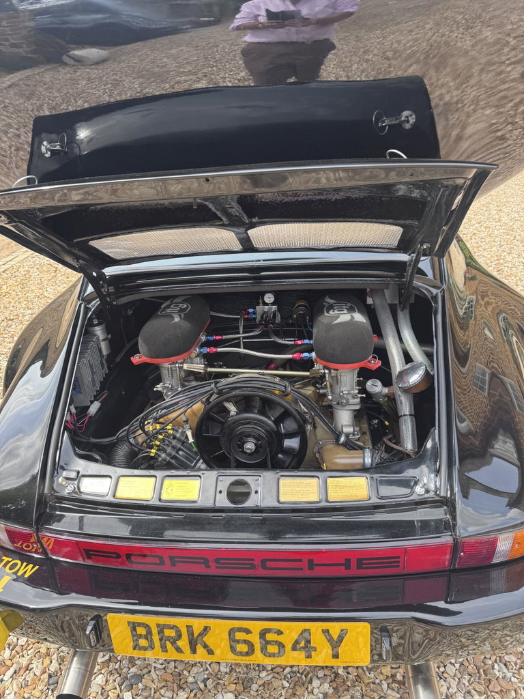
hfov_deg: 56.8
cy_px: 350
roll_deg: +4.0
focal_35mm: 24
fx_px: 484
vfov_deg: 71.6
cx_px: 262
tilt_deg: -26.3
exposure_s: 1/390
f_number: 1.78
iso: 80
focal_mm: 6.76
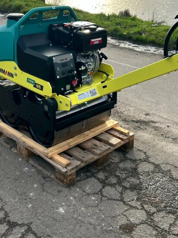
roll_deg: -0.8
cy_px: 84
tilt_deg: -18.1
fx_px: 329
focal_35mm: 48
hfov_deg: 30.0
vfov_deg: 39.3
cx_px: 121
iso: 50
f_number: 1.5
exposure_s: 1/780
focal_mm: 5.7
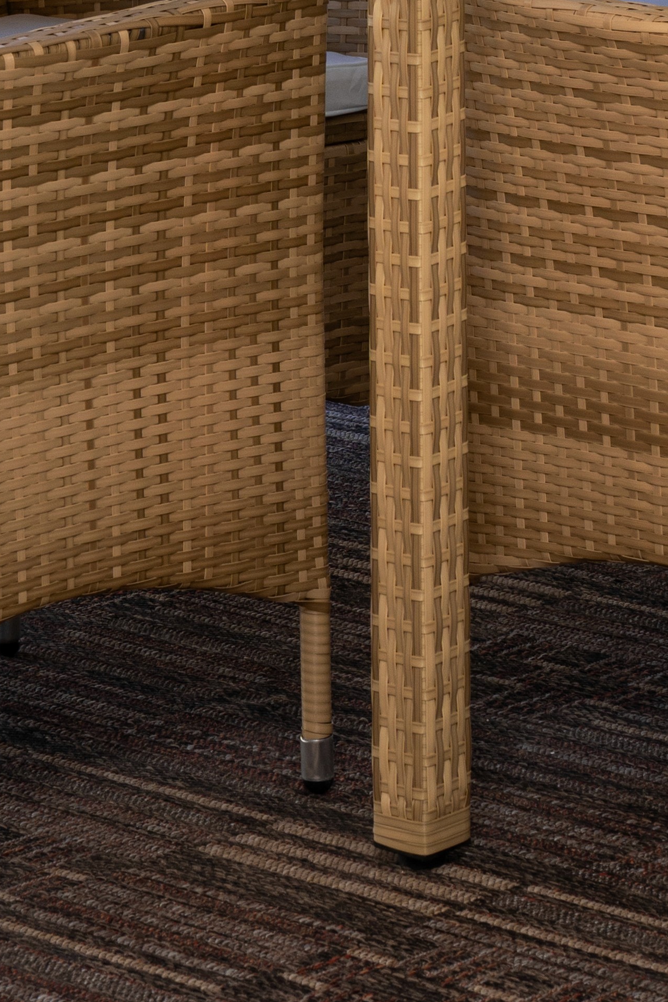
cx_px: 260
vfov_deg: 11.2
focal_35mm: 175
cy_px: -586
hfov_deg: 7.8
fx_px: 4871
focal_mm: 48
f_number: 9
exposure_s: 1/125
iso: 160
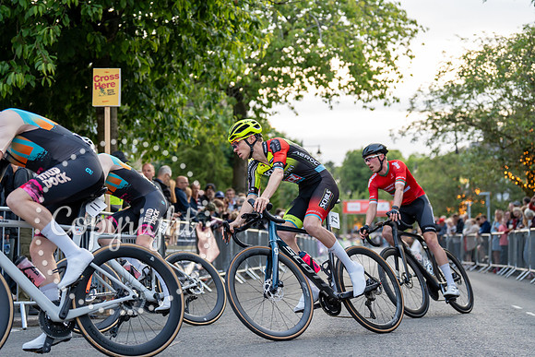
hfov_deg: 28.8
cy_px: 178
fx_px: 1040
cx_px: 268
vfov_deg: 19.5
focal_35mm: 70
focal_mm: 70
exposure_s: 1/800
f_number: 2.8
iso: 1000
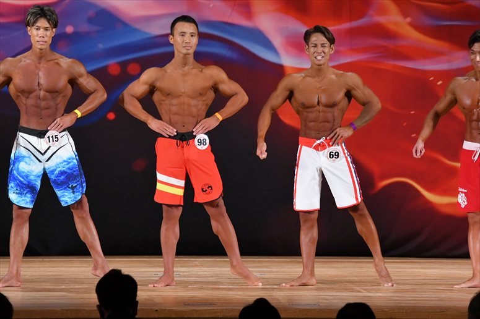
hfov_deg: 9.2
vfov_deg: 6.1
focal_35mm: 225
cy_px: 160
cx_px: 240
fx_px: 2999
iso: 3200
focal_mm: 150
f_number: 5.6
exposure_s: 1/400
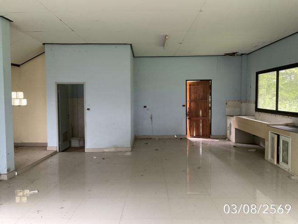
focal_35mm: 29
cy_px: 112
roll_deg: +0.4
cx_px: 149
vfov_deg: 48.2
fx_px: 250
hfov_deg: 61.7
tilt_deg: -2.9
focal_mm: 3
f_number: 1.8
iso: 250
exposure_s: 1/50
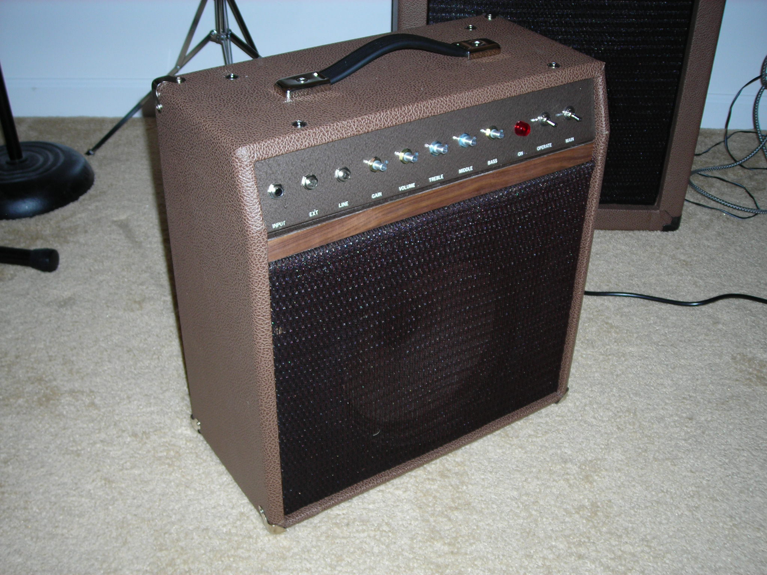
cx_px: 384
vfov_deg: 35.1
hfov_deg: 45.8
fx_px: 908
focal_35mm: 41
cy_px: 288
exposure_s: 1/60.1
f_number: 3.3
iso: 58
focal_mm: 6.8
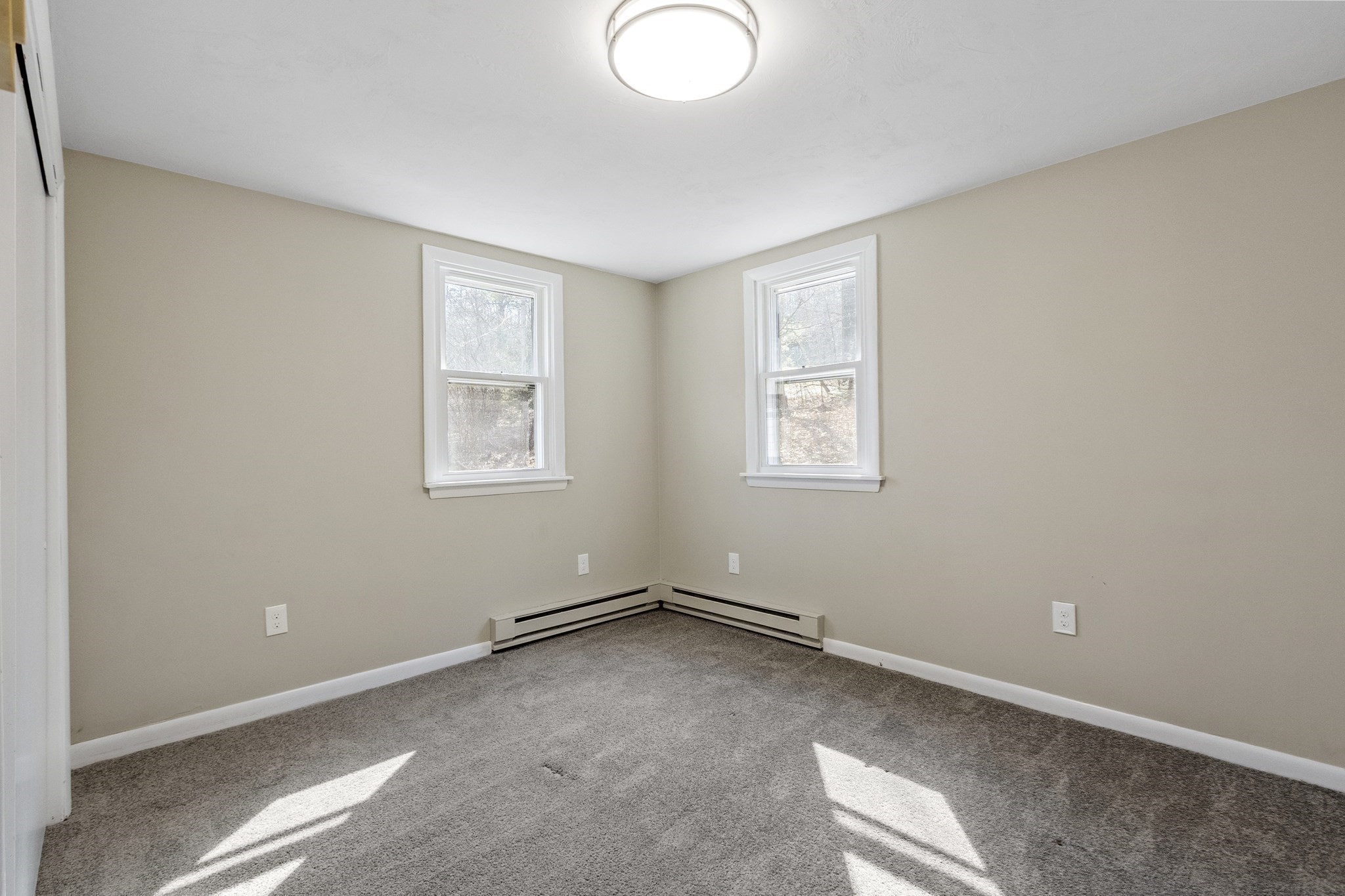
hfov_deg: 100.4
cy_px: 448
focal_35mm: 15
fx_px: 560
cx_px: 672
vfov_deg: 77.3
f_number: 6.3
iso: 800
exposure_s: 1/10
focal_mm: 10
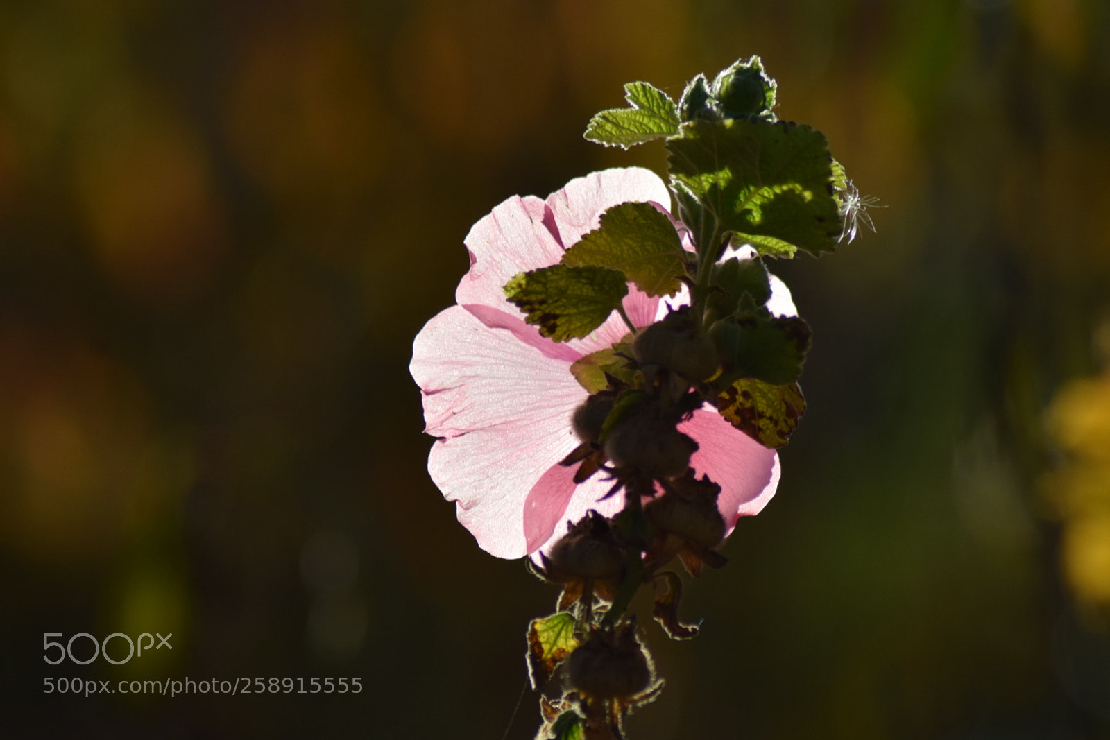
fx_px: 13875
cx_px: 555
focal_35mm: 450
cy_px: 370
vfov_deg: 3.1
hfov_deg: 4.6
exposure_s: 1/800
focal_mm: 300
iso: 200
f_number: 8
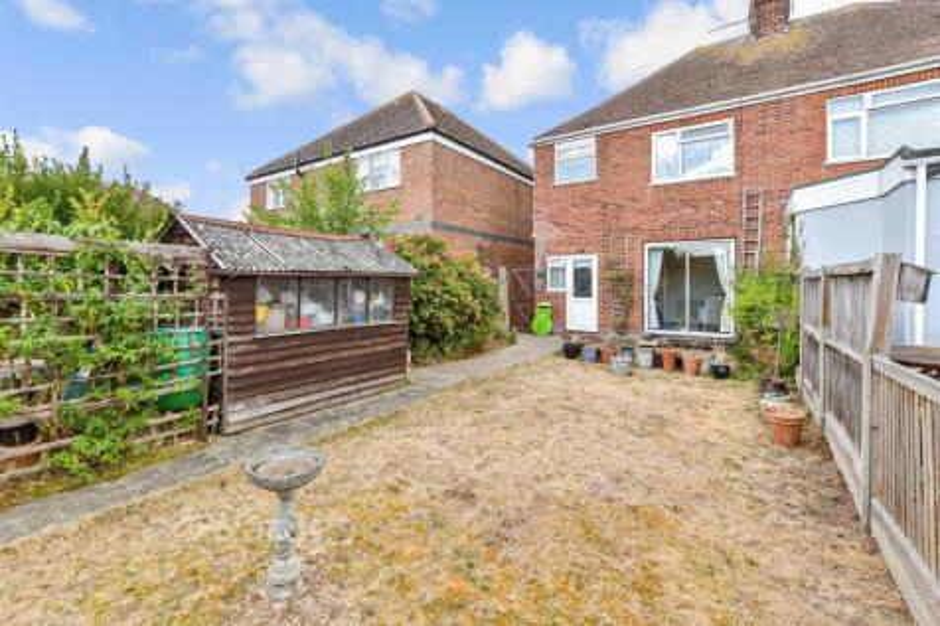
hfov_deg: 100.4
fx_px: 392
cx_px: 470
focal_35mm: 15
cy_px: 313
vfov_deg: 77.3
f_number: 6.3
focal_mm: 10
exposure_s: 1/200
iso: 160
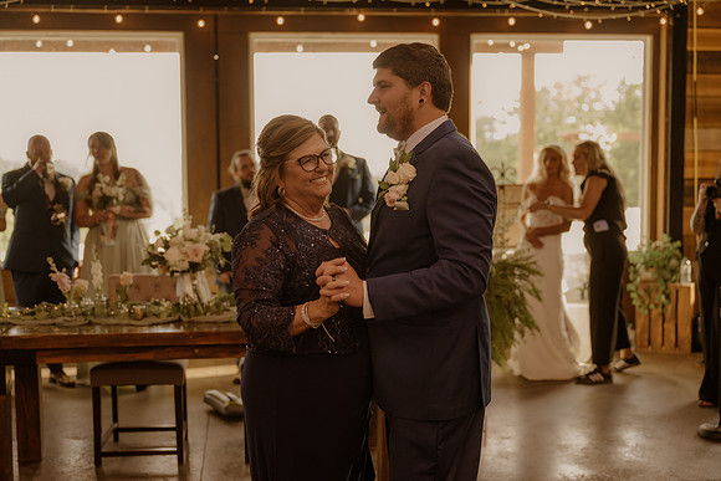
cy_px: 240
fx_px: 1042
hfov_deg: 38.2
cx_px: 360
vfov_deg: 26.0
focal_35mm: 52
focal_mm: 52
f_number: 2.8
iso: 1000
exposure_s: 1/200
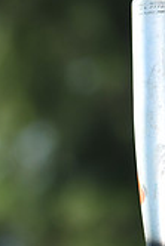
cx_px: 232
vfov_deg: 2.9
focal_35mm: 697
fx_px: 4782
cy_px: 376
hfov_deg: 2.0
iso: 200
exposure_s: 1/400
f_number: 5.6
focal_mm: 200
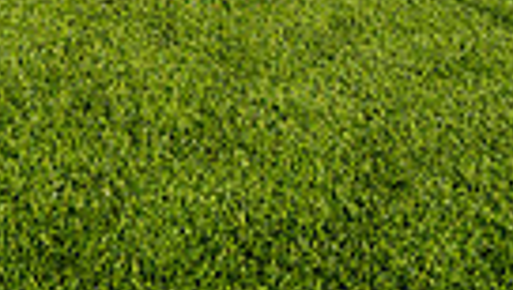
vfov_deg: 11.3
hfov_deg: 25.5
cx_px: 298
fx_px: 1131
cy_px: -471
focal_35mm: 83
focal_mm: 24
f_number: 7.1
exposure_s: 1/125
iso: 50
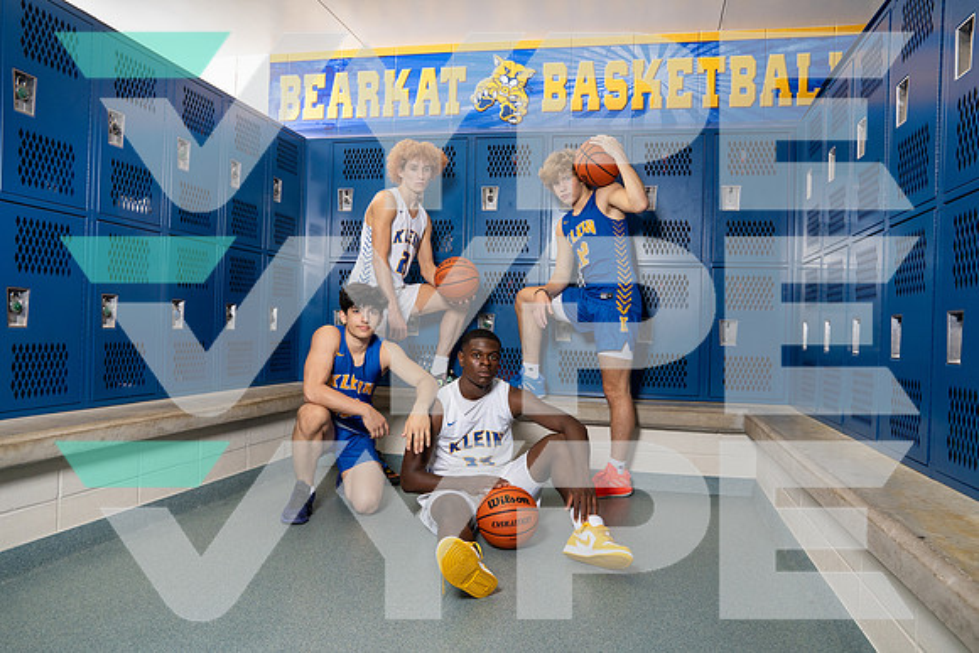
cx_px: 490
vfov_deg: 46.4
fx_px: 762
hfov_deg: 65.5
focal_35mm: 28
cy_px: 326
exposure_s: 1/200
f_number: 8
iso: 800
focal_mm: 28
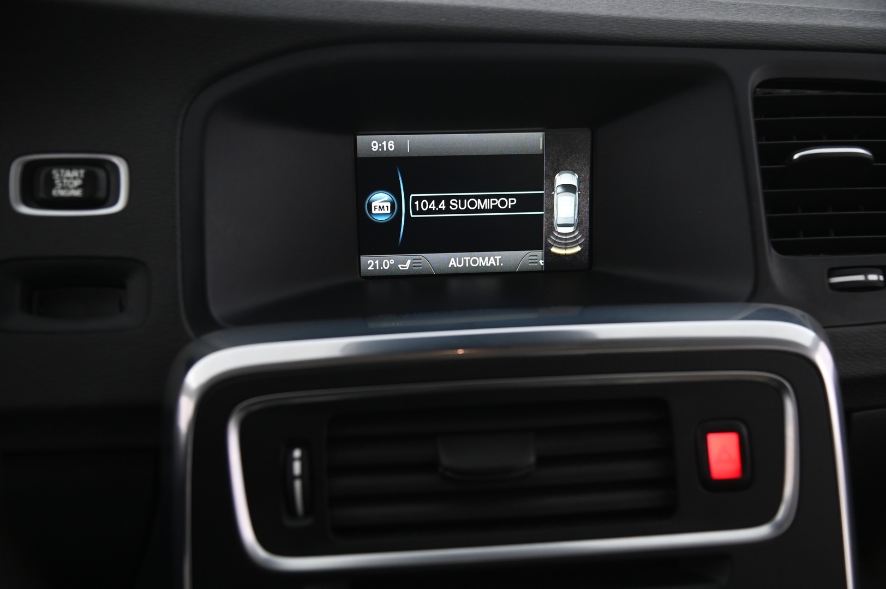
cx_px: 443
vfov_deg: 30.5
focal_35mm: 44
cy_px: 294
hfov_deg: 44.5
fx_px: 1082
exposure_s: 1/25
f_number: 4
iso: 2000
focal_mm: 44
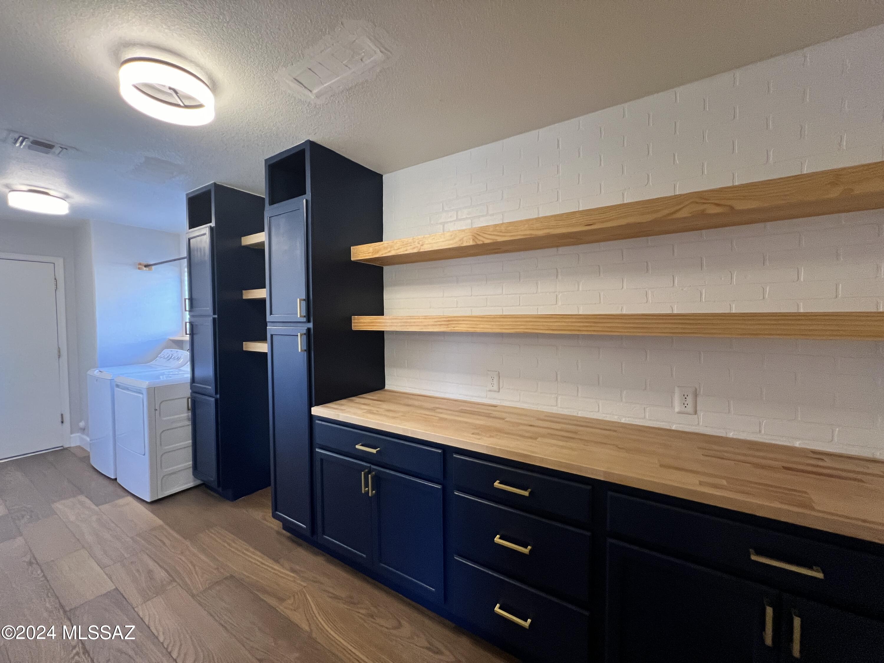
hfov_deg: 106.2
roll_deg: +0.6
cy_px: 332
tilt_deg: -2.5
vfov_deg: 89.9
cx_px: 442
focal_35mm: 13
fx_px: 332
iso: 320
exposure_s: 1/60
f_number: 1.8
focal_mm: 1.57
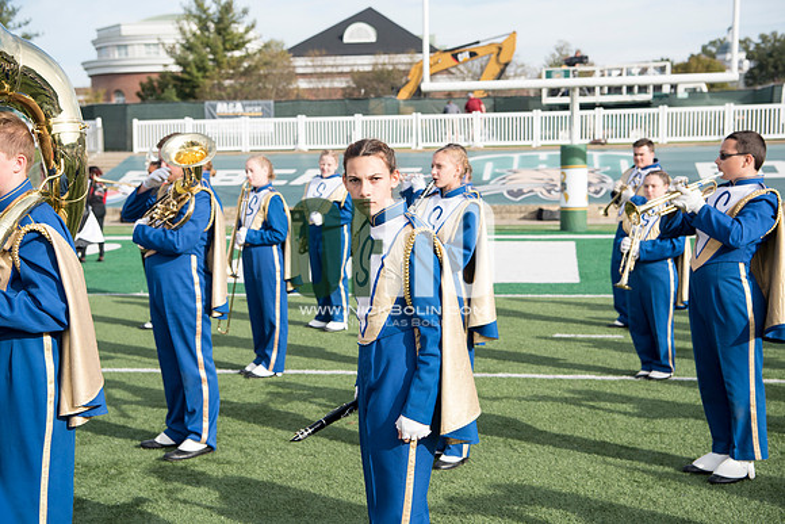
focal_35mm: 50
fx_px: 1090
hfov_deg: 39.6
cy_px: 262
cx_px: 392
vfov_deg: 27.0
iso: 250
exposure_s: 1/800
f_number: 5
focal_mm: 50
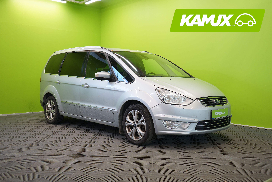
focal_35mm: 36
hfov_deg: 53.1
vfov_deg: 36.9
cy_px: 91
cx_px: 136
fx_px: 272
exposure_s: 1/25
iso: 400
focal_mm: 36
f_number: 5.6
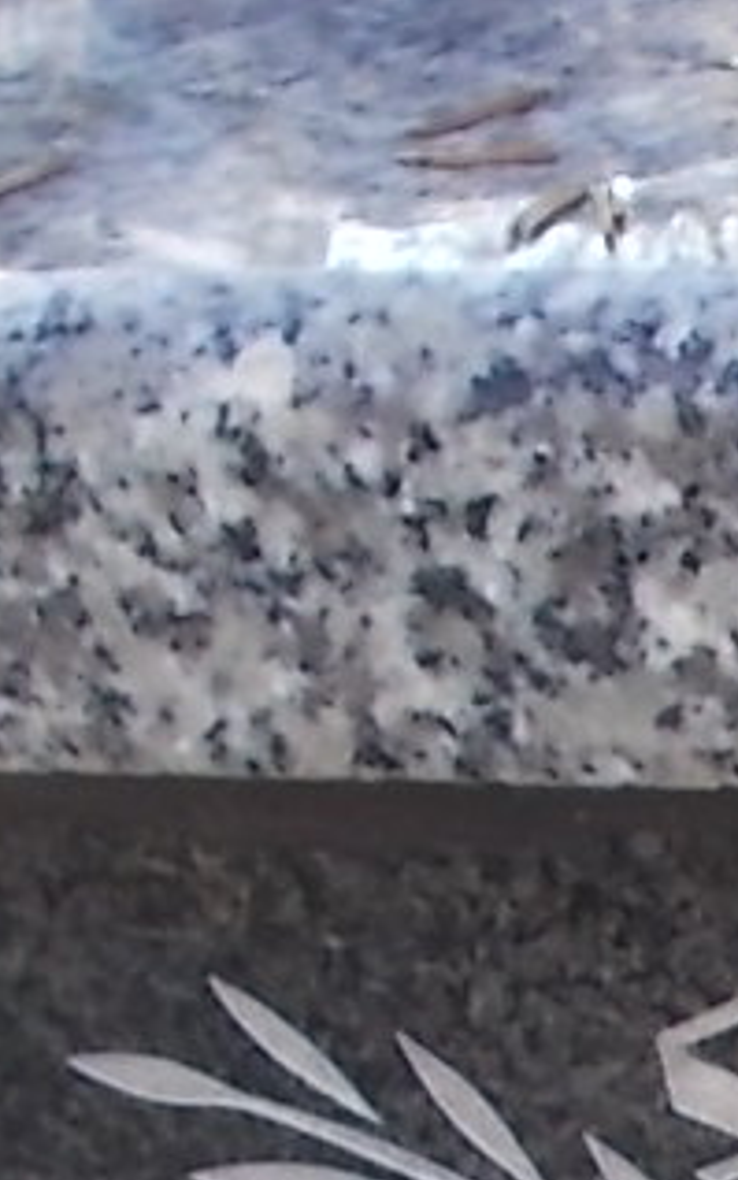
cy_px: 1863
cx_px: 1561
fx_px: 5144
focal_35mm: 160
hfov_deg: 7.8
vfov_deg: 12.3
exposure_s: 1/125
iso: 80
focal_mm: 5.3
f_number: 3.4
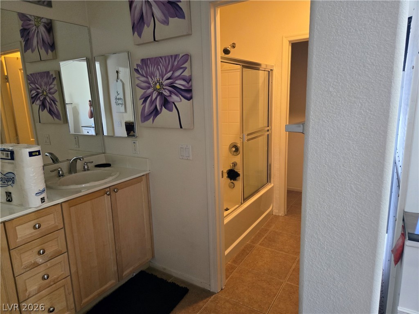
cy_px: 157
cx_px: 210
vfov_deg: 58.9
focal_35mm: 23
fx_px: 278
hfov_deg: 73.9
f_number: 1.8
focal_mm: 5.4
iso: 800
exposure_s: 1/60
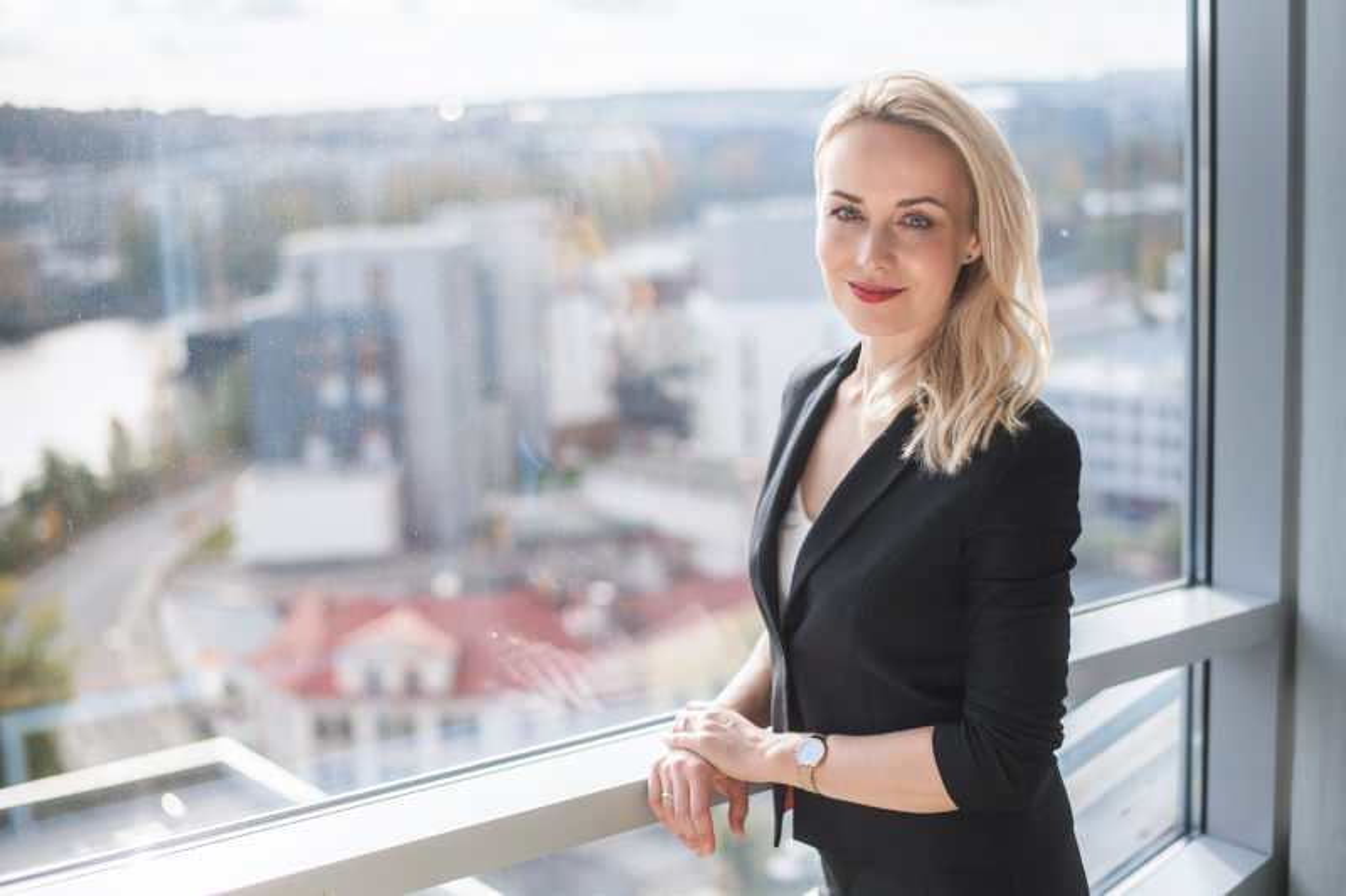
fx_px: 1869
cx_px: 673
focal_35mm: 50
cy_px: 448
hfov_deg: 39.6
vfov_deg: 27.0
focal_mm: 50
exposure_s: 1/4000
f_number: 2.2
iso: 125
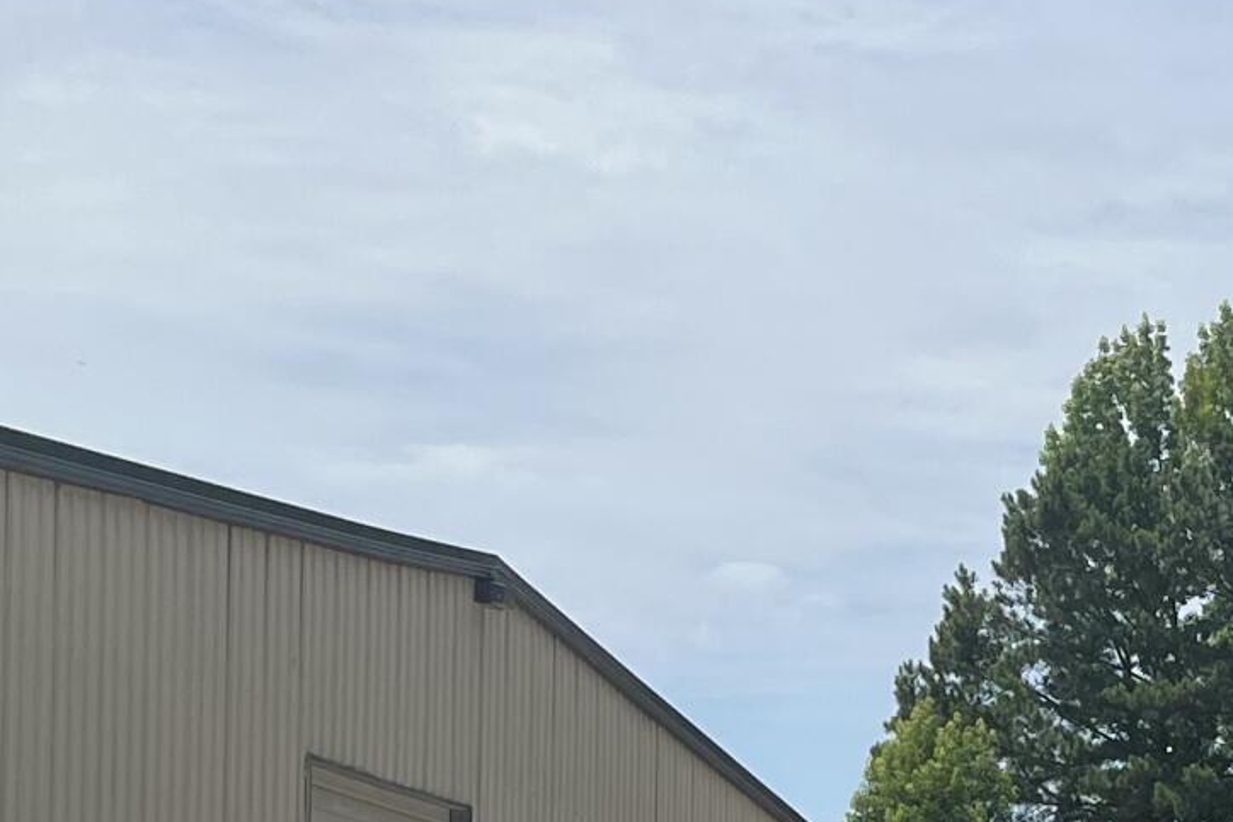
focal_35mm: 112
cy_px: 1242
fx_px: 3837
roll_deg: -0.7
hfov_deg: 17.7
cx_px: 1301
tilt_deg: -1.4
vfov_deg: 11.7
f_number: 1.6
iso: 50
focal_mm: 5.1
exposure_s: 1/7353
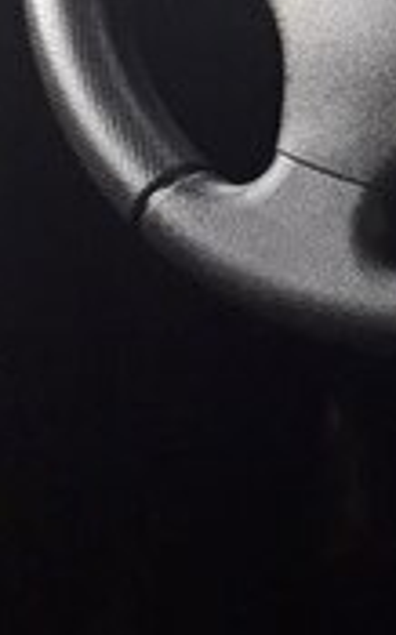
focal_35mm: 108
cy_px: -93
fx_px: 1870
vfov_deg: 18.5
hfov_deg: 9.5
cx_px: 1184
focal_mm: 3.6
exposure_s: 1/50
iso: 125
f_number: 1.9
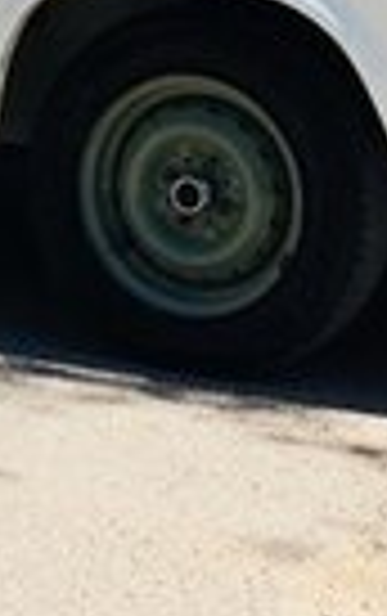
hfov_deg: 8.8
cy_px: -173
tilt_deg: -3.7
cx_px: -112
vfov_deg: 13.6
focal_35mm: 148
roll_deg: -1.4
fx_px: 2490
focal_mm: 4.15
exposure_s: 1/1109
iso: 32
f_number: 2.2
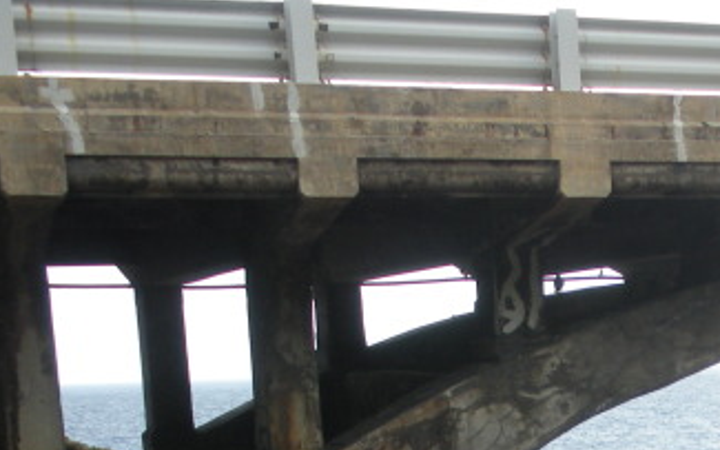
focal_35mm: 94
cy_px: 645
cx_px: 798
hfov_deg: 21.0
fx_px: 1844
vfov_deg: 13.2
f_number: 3.5
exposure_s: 1/227
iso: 88
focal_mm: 6.3
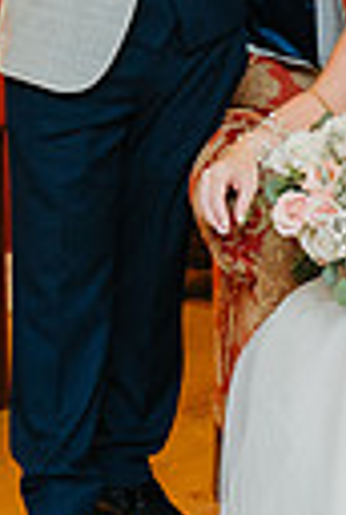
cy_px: 224
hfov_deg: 9.1
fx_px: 2136
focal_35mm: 149
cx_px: 422
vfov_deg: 13.7
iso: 2500
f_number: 2.8
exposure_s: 1/160
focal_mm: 28
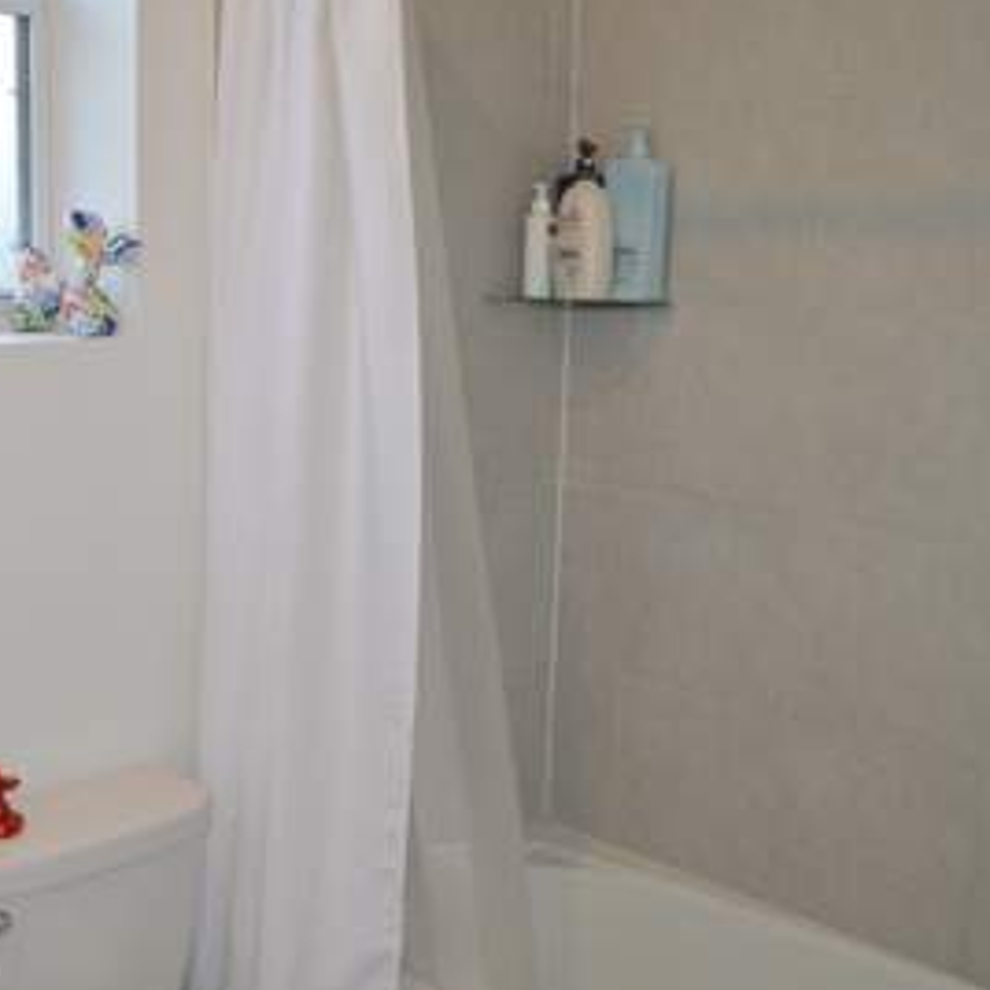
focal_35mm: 41
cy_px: 510
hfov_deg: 40.2
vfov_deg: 40.9
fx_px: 1327
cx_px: 296
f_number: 4
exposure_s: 1/100
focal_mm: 18
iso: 400
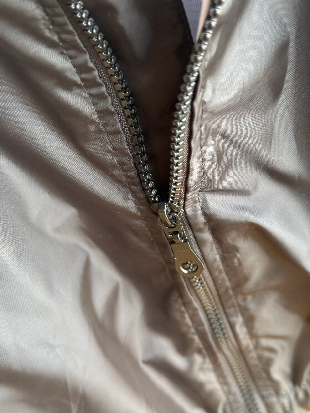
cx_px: 155
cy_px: 206
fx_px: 573
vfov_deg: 39.7
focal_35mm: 48
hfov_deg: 30.3
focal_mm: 6.76
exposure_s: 1/104
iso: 200
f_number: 1.78
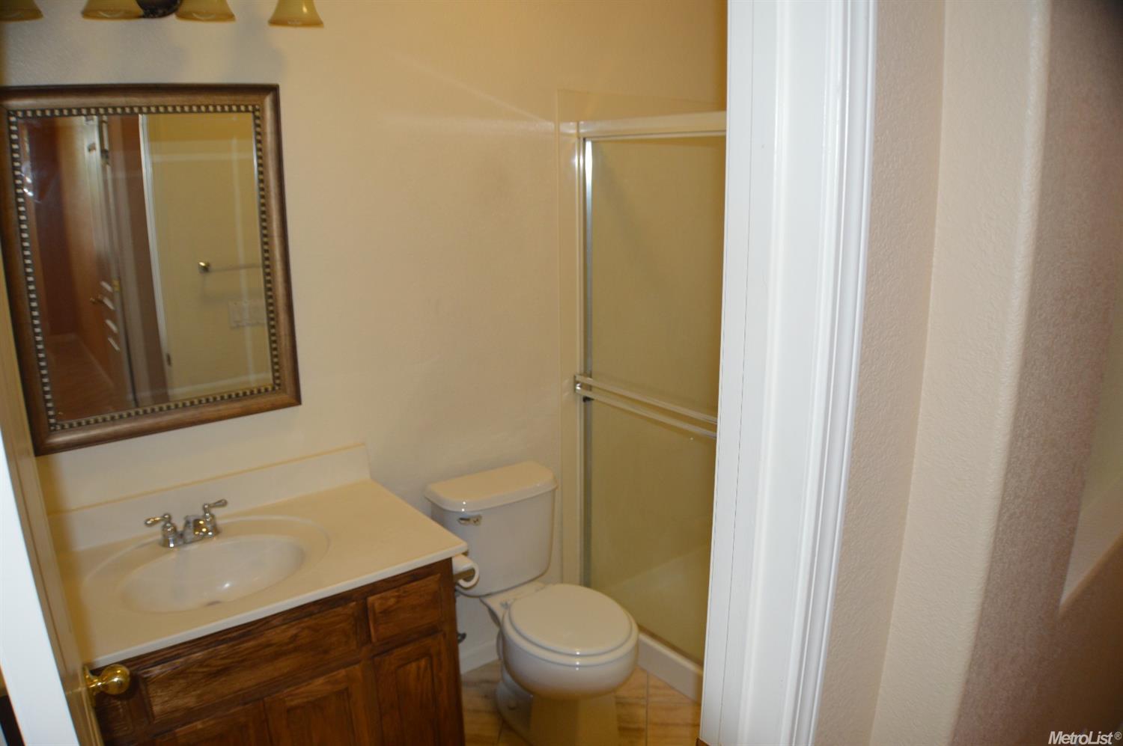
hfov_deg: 57.3
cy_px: 373
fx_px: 1028
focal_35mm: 33
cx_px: 562
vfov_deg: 39.9
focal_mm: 22
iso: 450
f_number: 3.5
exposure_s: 1/60
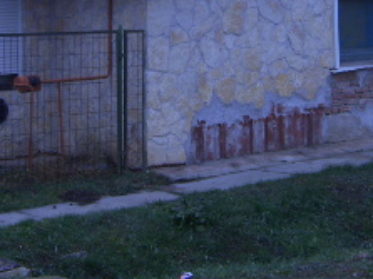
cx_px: 189
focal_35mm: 109
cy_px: -2
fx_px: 1174
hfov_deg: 18.1
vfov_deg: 13.4
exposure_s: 1/160
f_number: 6.4
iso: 50
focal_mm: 7.8
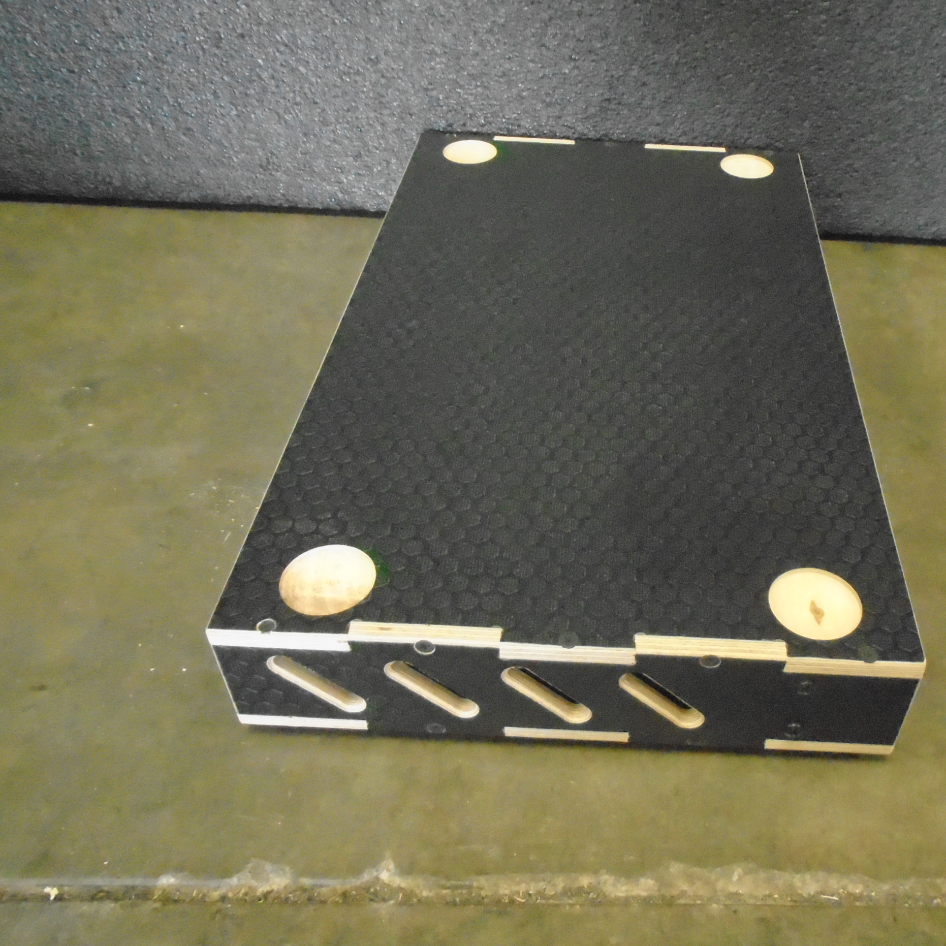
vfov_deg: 52.5
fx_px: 958
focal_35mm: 31
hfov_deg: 51.6
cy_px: 472
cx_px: 626
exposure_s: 1/60
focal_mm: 4.6
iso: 1600
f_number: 3.2
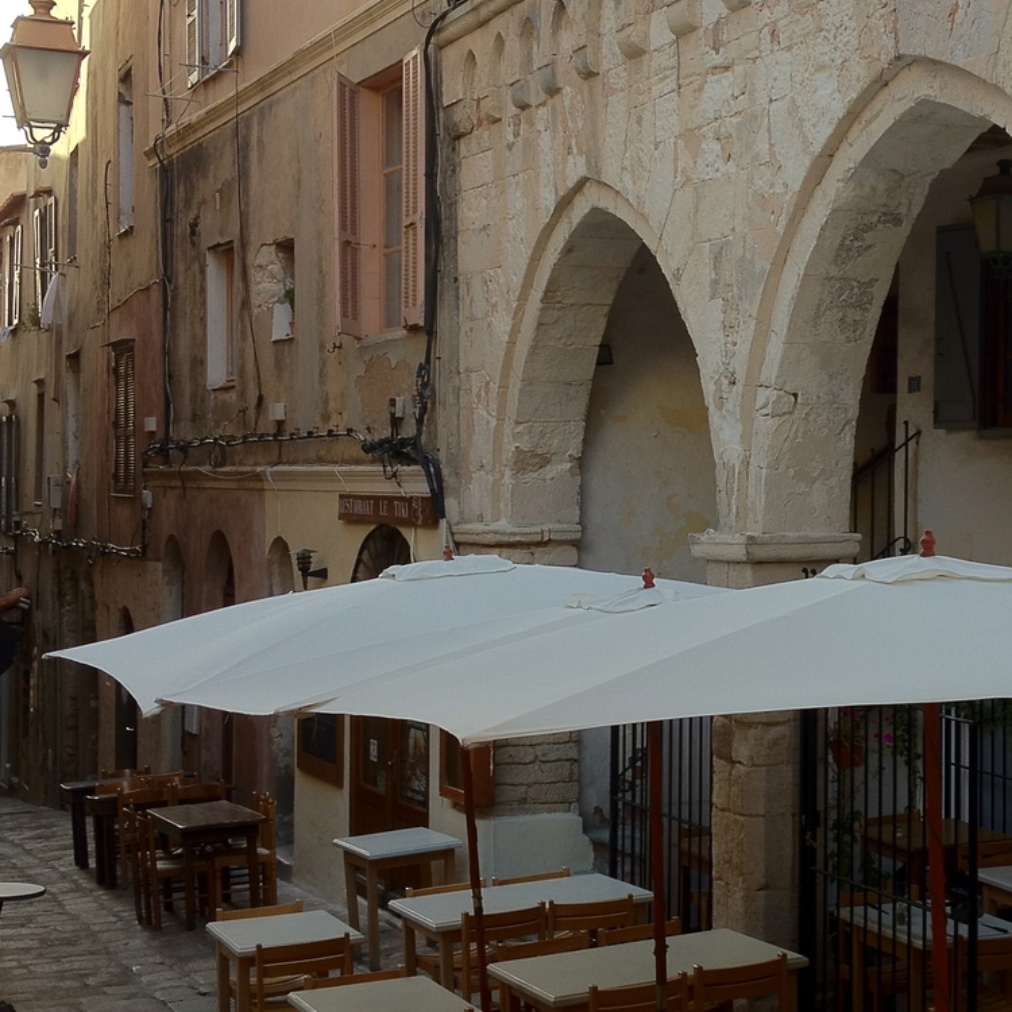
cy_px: 513
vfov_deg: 26.1
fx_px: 2183
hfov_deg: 25.7
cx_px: 804
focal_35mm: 66
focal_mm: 4.28
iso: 64
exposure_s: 1/120
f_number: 2.4
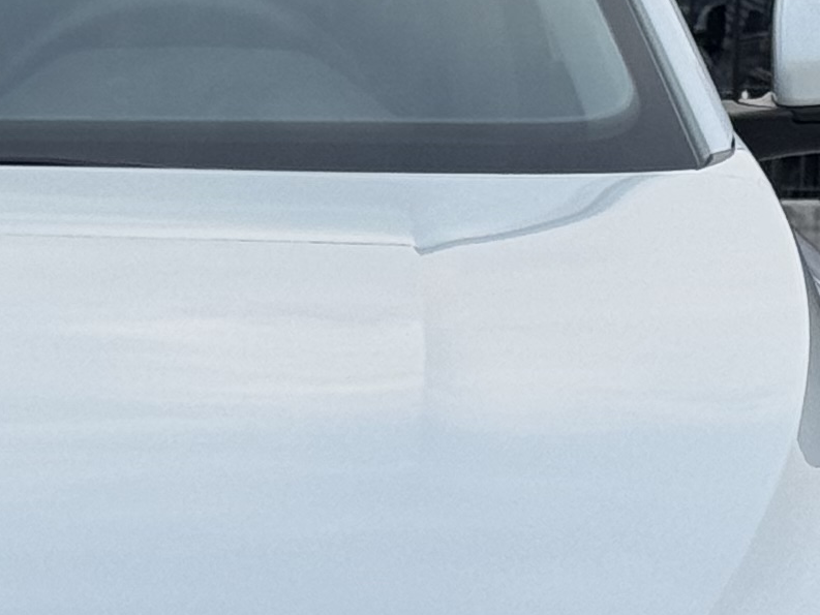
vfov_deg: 6.1
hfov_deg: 8.0
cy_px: 609
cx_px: -272
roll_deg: -0.3
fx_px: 5781
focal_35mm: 244
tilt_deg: -7.0
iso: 64
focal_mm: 6.76
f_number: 1.78
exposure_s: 1/1597
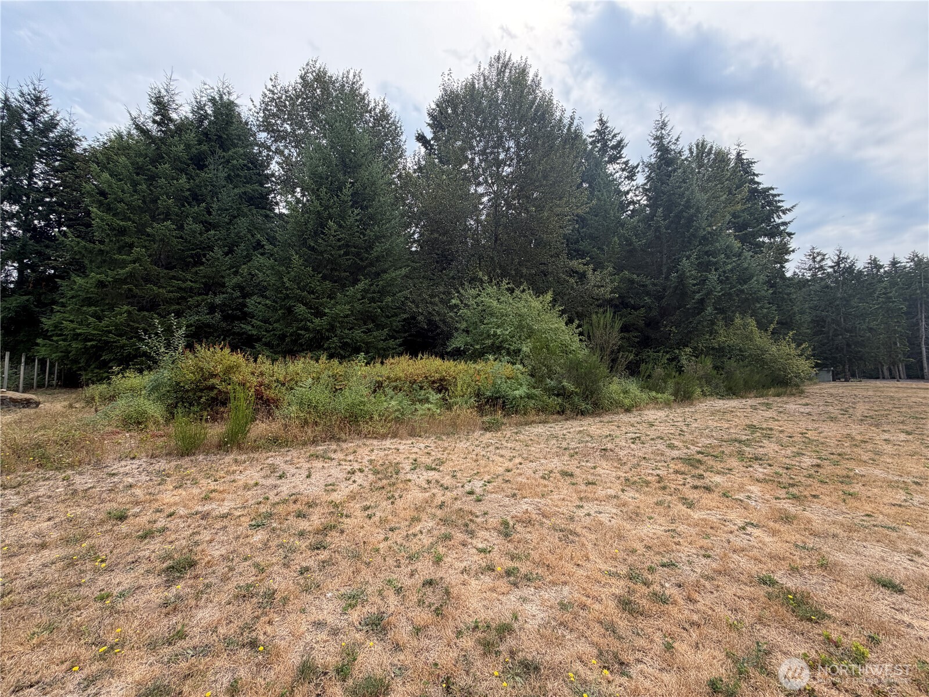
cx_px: 464
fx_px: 376
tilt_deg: +4.2
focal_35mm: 14
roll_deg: +0.6
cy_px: 348
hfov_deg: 102.1
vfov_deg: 85.7
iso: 40
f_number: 2.2
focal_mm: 2.22
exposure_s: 1/502
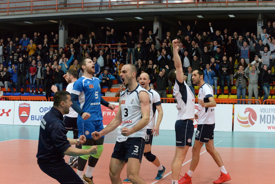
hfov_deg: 28.8
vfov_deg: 19.5
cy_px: 92
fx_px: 535
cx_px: 138
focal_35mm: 70
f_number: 2.8
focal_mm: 70
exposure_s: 1/500
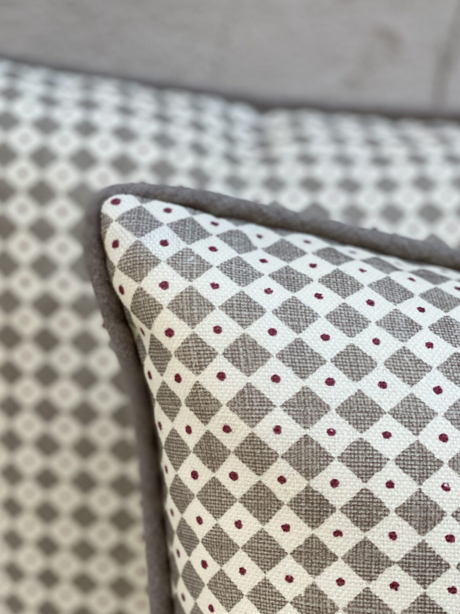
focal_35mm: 70
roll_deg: -4.1
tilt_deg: -22.9
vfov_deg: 27.7
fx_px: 1241
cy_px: 370
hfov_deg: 21.0
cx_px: 180
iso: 125
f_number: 2
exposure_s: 1/122
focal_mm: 6
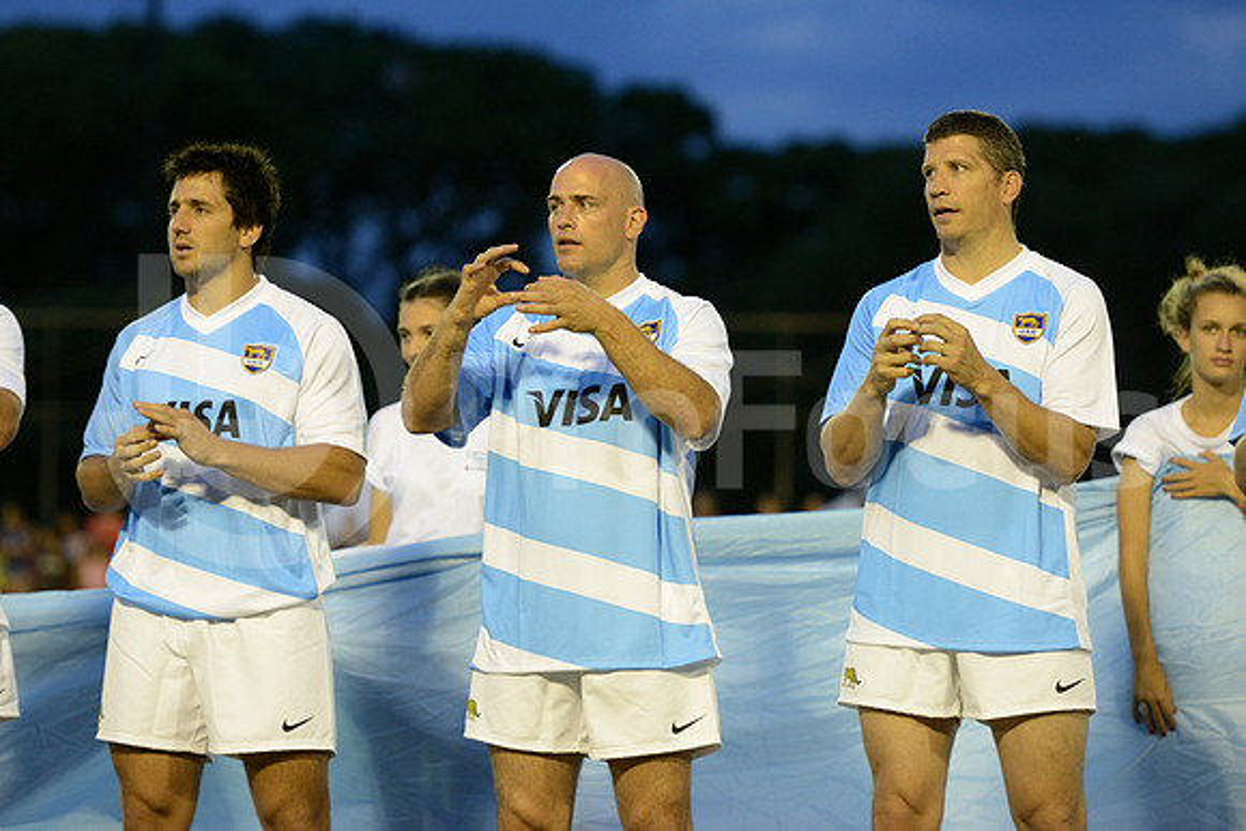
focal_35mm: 145
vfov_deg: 9.5
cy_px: 416
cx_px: 623
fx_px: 5020
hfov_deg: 14.2
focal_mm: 145
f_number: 2.8
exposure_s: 1/400
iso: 2000
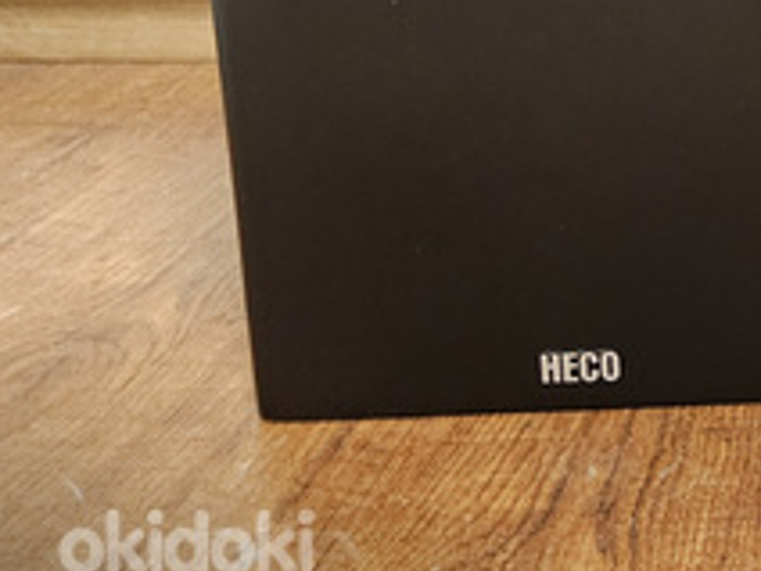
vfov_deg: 20.8
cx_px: 1034
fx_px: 1429
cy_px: -140
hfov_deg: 25.1
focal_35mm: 65
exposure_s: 1/25
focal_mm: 5.4
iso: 800
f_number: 1.8
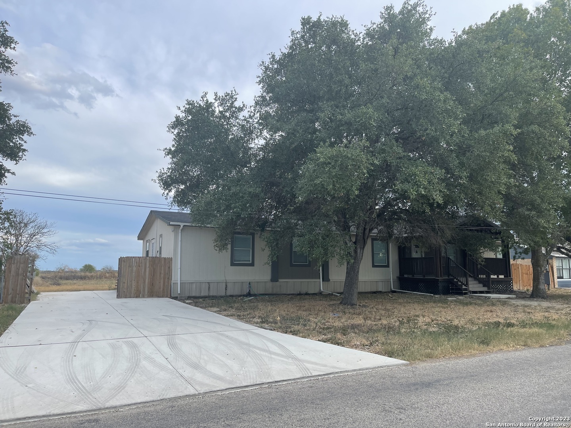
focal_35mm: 26
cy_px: 214
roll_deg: +0.1
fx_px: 429
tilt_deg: +6.9
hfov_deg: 67.3
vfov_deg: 53.1
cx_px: 286
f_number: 1.6
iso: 32
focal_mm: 5.1
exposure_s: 1/1238
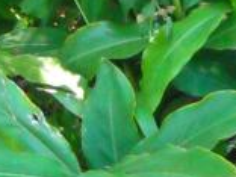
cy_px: 113
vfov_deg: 10.3
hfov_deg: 13.6
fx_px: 982
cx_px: 198
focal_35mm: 144
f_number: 2.8
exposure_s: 1/192
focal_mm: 5.7
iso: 702
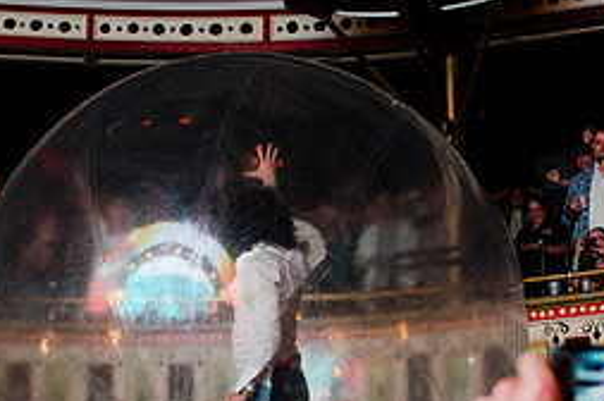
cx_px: 337
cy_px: 301
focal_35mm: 103
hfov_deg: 19.8
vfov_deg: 13.2
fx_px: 1726
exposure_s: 1/500
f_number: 3.5
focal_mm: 30
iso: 1600
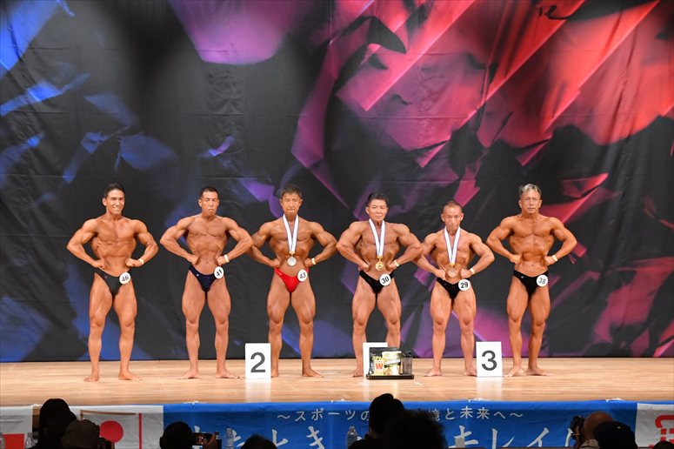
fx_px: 2582
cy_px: 224
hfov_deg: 14.9
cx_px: 337
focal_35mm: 138
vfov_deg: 9.9
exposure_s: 1/400
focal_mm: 92
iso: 7200
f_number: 5.6
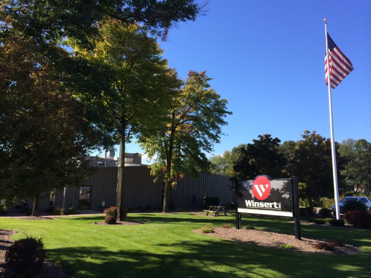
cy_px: 139
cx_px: 186
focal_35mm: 30
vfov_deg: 46.8
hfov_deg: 60.0
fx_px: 322
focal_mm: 4.12
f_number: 2.2
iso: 32
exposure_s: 1/1080
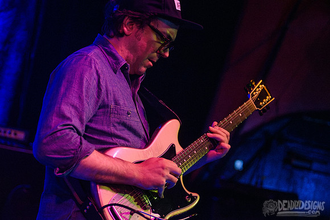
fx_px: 819
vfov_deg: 15.3
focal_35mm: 89
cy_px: 103
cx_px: 146
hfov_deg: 22.8
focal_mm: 80
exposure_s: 1/60
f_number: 3.2
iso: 6400
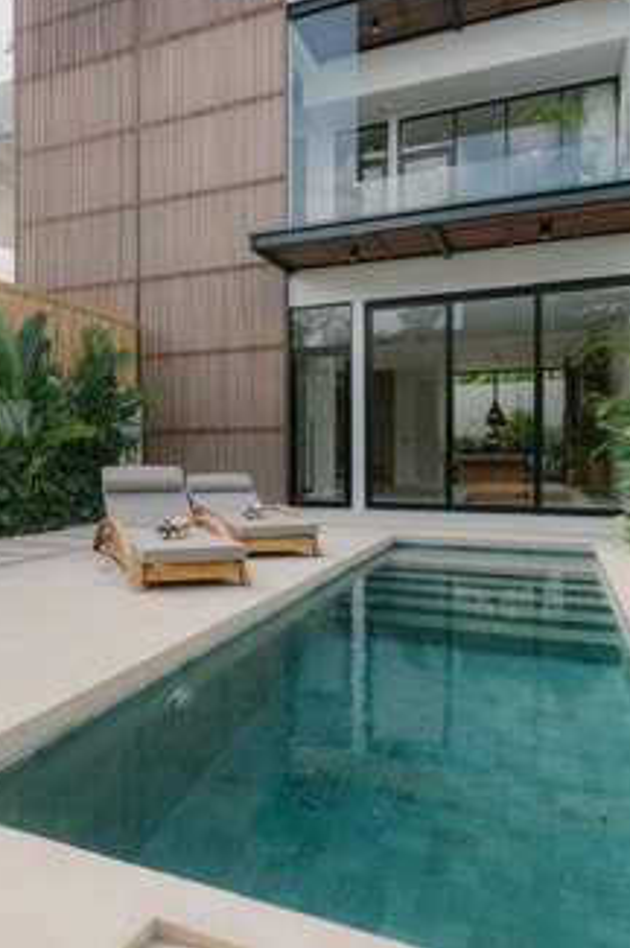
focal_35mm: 25
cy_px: 465
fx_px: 658
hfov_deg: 50.7
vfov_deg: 71.6
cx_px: 239
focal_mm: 16
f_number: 3.5
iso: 50
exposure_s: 1/160
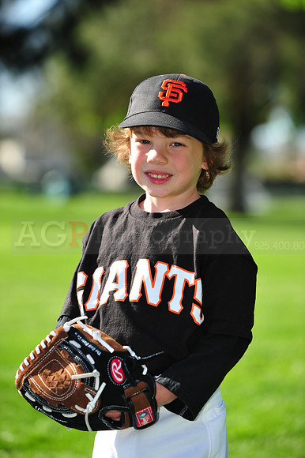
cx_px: 152
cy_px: 229
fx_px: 1845
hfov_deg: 9.5
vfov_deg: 14.2
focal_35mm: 145
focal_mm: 145
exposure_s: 1/800
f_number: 4.5
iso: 200
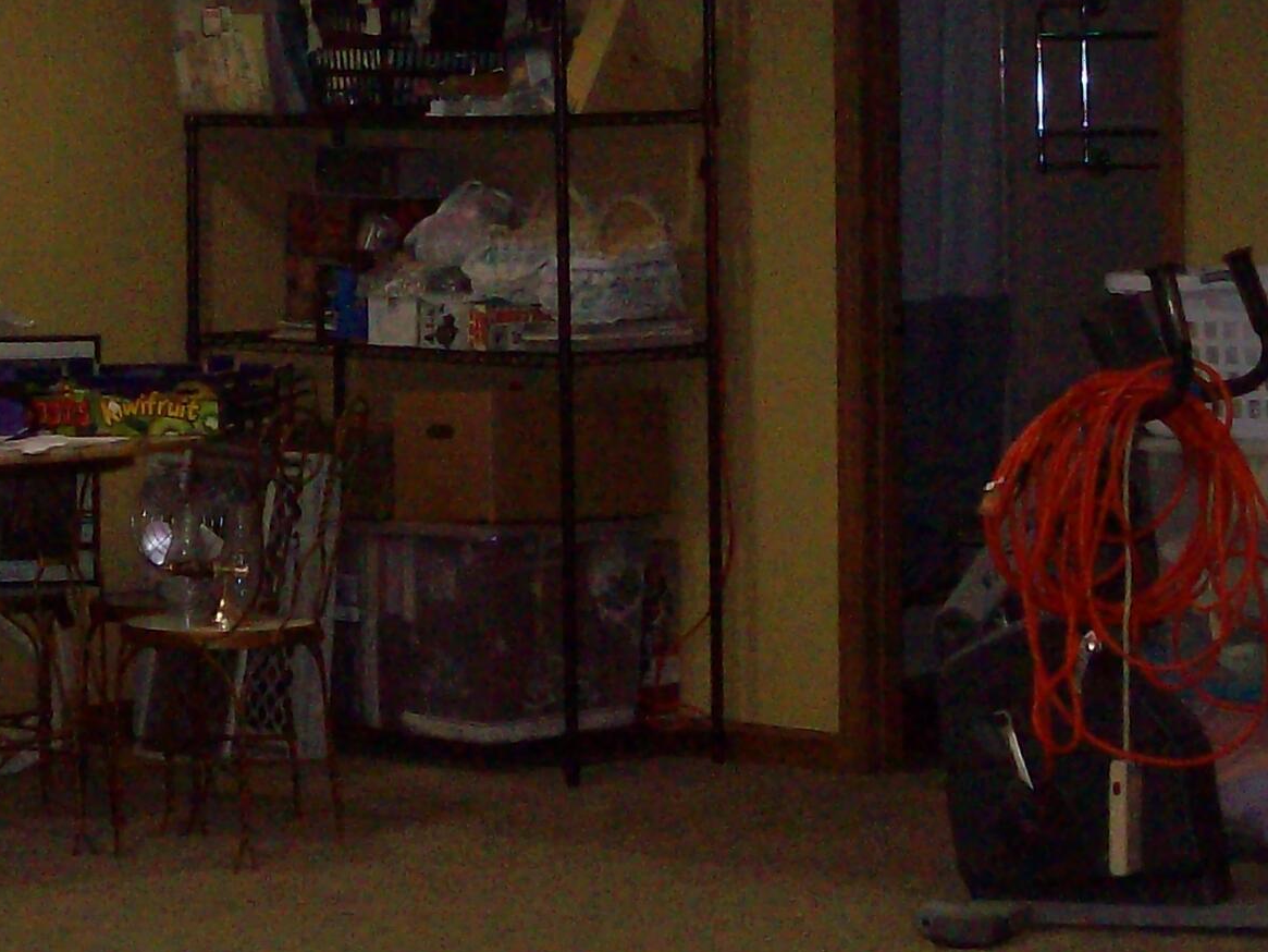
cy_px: 171
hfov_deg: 14.1
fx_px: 5092
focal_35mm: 139
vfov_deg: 10.6
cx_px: 254
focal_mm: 9.11
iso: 320
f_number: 3.4
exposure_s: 1/55.4
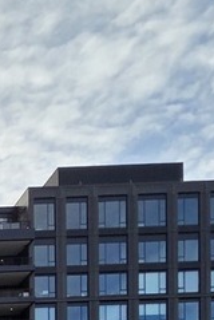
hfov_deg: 15.7
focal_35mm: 61
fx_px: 542
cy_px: 564
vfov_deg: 21.9
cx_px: -255
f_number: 2.2
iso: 50
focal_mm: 2.2
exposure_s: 1/1472
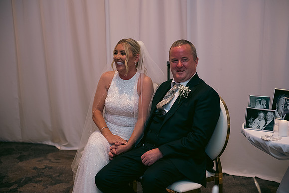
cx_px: 144
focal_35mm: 66
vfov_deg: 20.6
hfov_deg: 30.5
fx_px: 530
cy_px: 96
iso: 800
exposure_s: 1/160
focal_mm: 66
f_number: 3.5
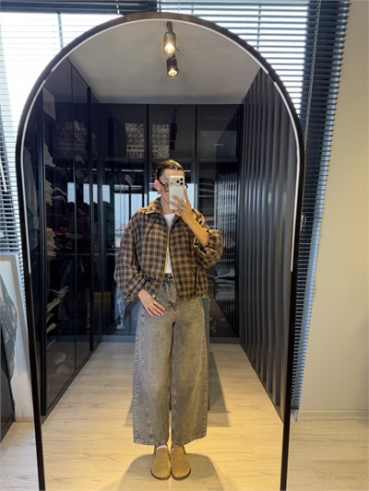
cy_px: 246
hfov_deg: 56.8
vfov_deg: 71.6
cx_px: 184
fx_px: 341
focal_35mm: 24
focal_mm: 6.76
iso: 200
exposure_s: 1/118
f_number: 1.78
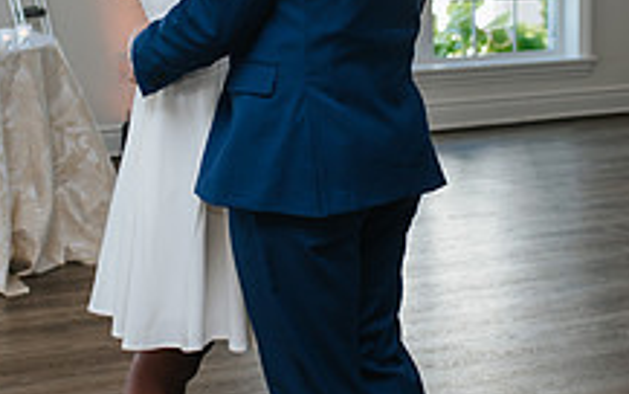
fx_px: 1904
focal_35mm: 111
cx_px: 204
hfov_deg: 18.7
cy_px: 125
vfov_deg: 11.8
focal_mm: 35
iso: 200
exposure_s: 1/200
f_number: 3.2
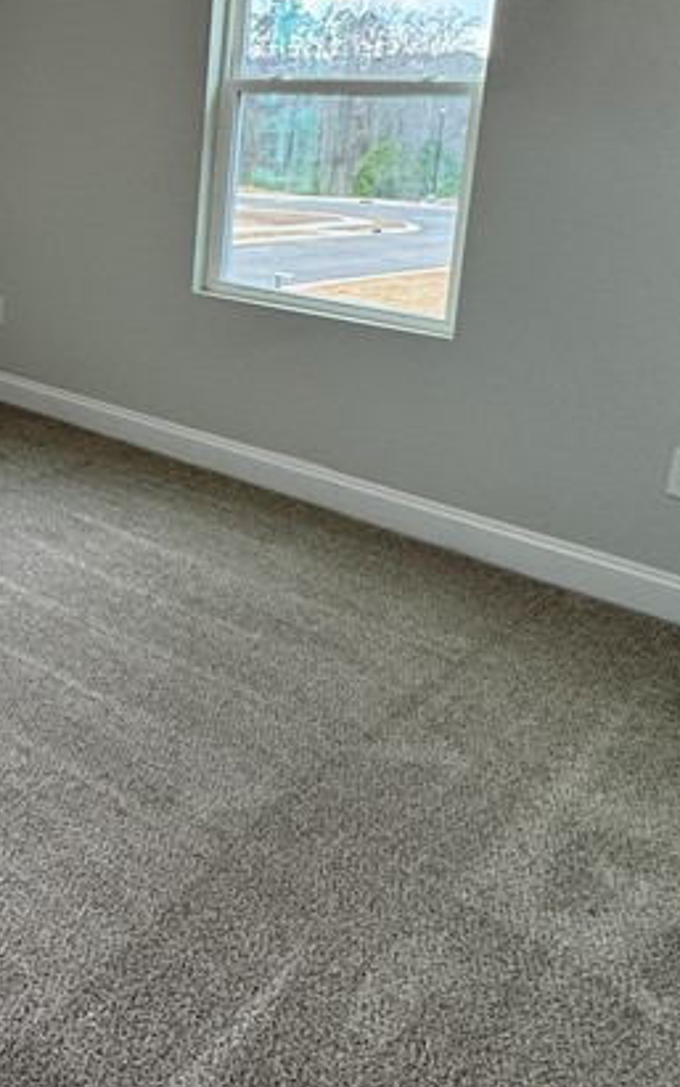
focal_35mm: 37
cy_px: 278
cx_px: -169
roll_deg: -1.7
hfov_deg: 29.0
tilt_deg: -13.3
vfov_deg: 50.7
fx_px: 1097
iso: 64
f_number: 2.2
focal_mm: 2.22
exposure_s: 1/120
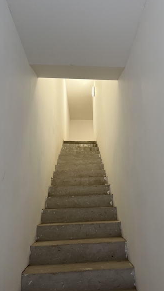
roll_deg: +3.0
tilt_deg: +15.3
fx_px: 224
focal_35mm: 29
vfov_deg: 66.0
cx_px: 101
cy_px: 143
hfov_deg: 40.0
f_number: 1.6
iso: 125
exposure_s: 1/100
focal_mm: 5.1
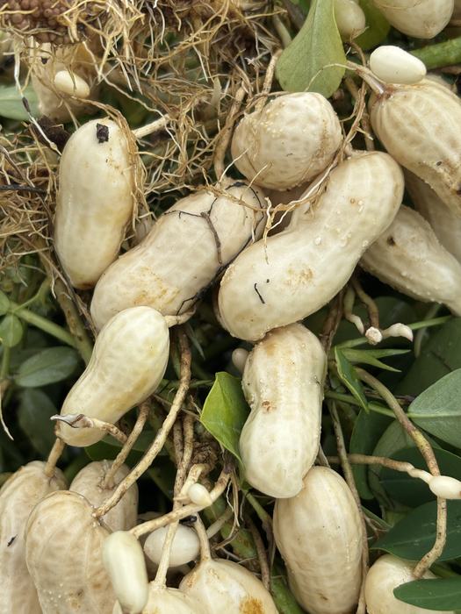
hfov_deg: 28.0
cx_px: 230
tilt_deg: -37.1
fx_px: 923
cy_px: 307
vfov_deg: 36.8
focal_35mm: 52
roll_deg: -2.9
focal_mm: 5.96
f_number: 1.6
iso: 32
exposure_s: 1/1543
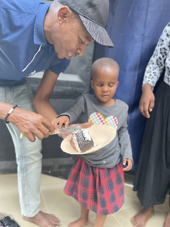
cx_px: 85
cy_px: 114
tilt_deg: -9.7
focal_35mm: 26
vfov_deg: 67.3
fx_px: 170
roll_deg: -6.0
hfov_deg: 53.1
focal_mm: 4.2
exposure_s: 1/40
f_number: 1.6
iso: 500
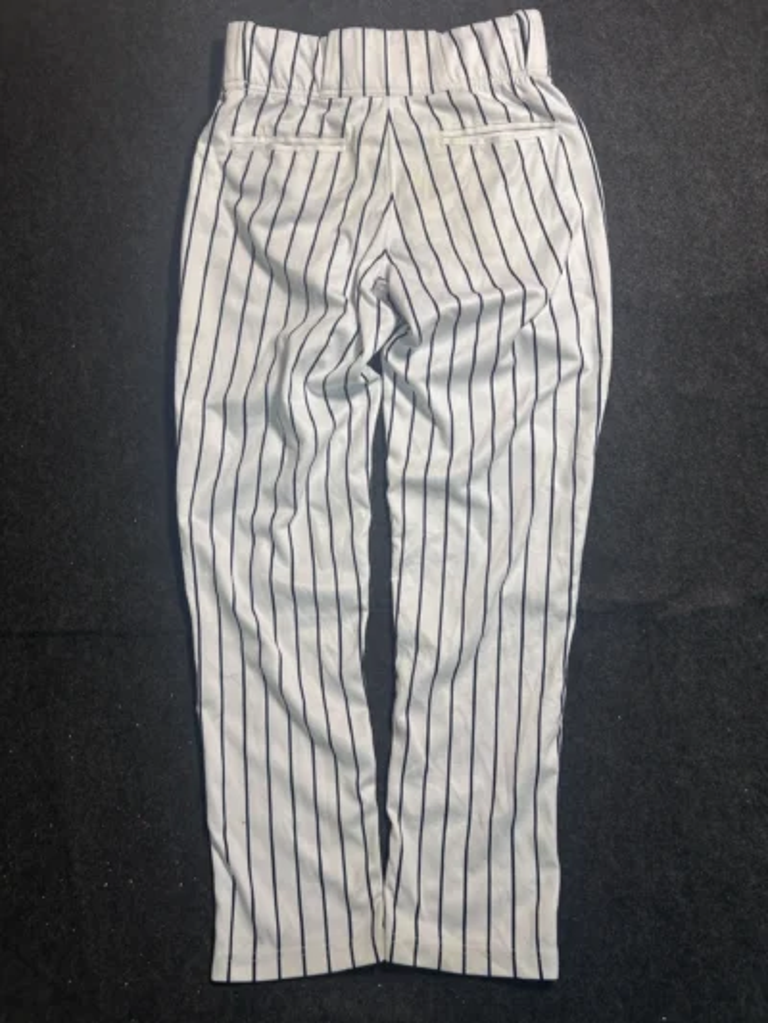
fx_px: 769
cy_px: 512
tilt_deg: -58.9
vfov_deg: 67.3
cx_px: 384
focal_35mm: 26
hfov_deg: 53.1
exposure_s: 1/100
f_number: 1.5
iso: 64
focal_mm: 5.7
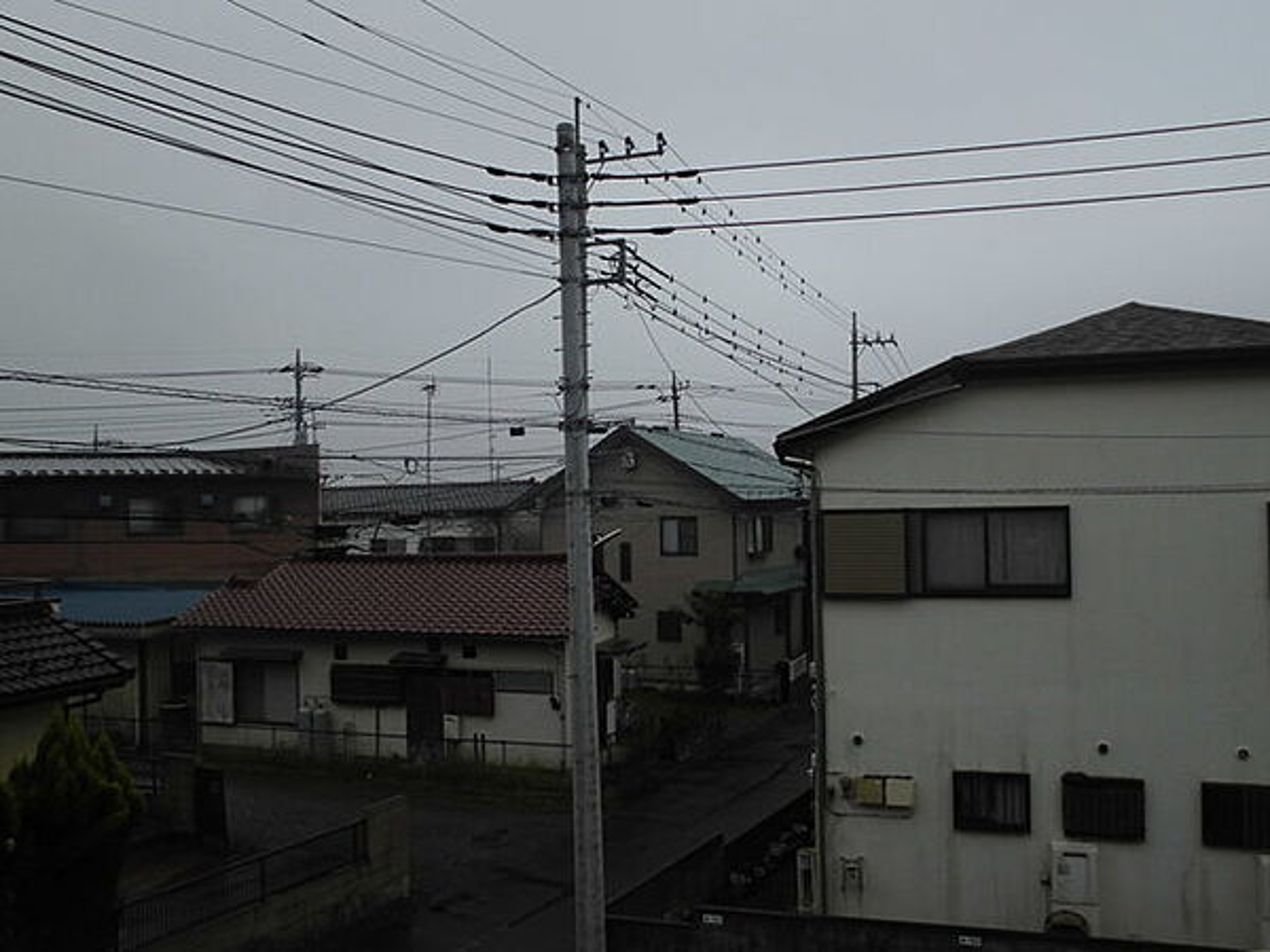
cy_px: 476
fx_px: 1064
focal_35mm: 29
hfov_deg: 61.7
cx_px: 635
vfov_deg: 48.2
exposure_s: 1/500
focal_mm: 5.3
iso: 100
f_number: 3.7
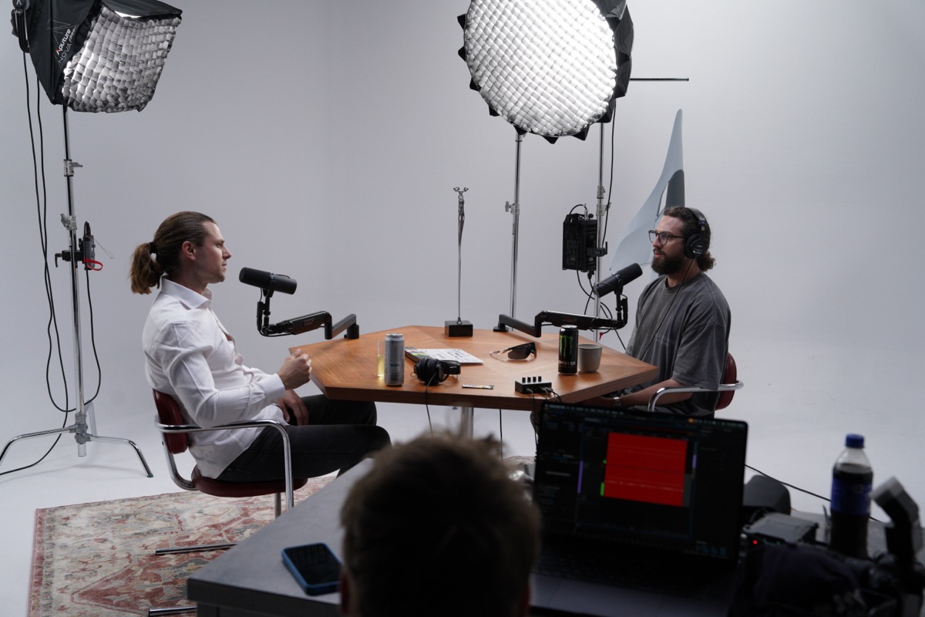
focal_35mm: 42
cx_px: 462
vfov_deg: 31.9
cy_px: 308
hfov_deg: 46.4
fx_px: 1079
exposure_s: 1/320
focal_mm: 42
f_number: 5
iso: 1250
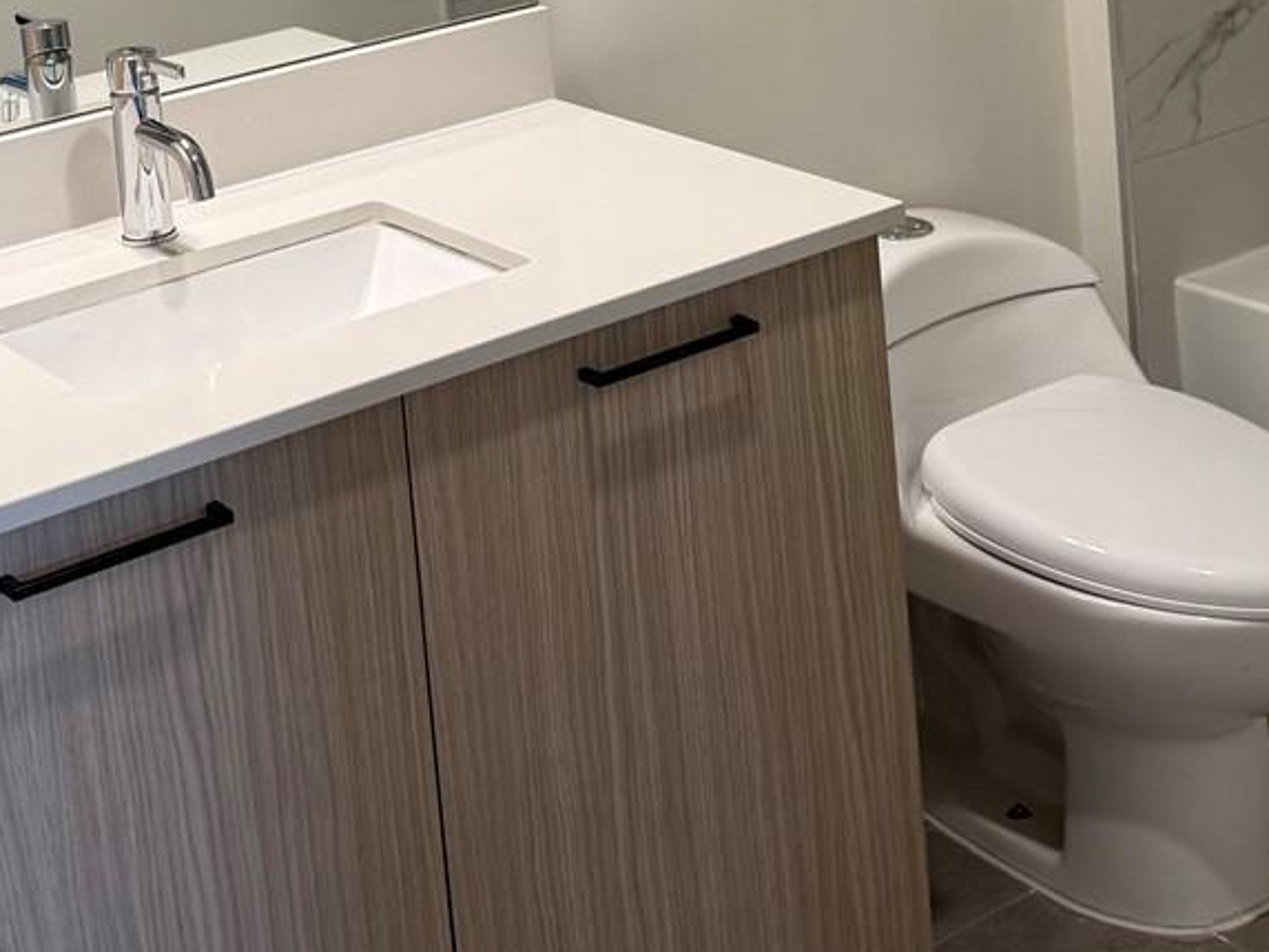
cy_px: -208
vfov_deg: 20.4
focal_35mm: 67
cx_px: 664
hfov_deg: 29.0
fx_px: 2457
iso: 100
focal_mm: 6.76
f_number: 1.78
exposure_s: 1/60
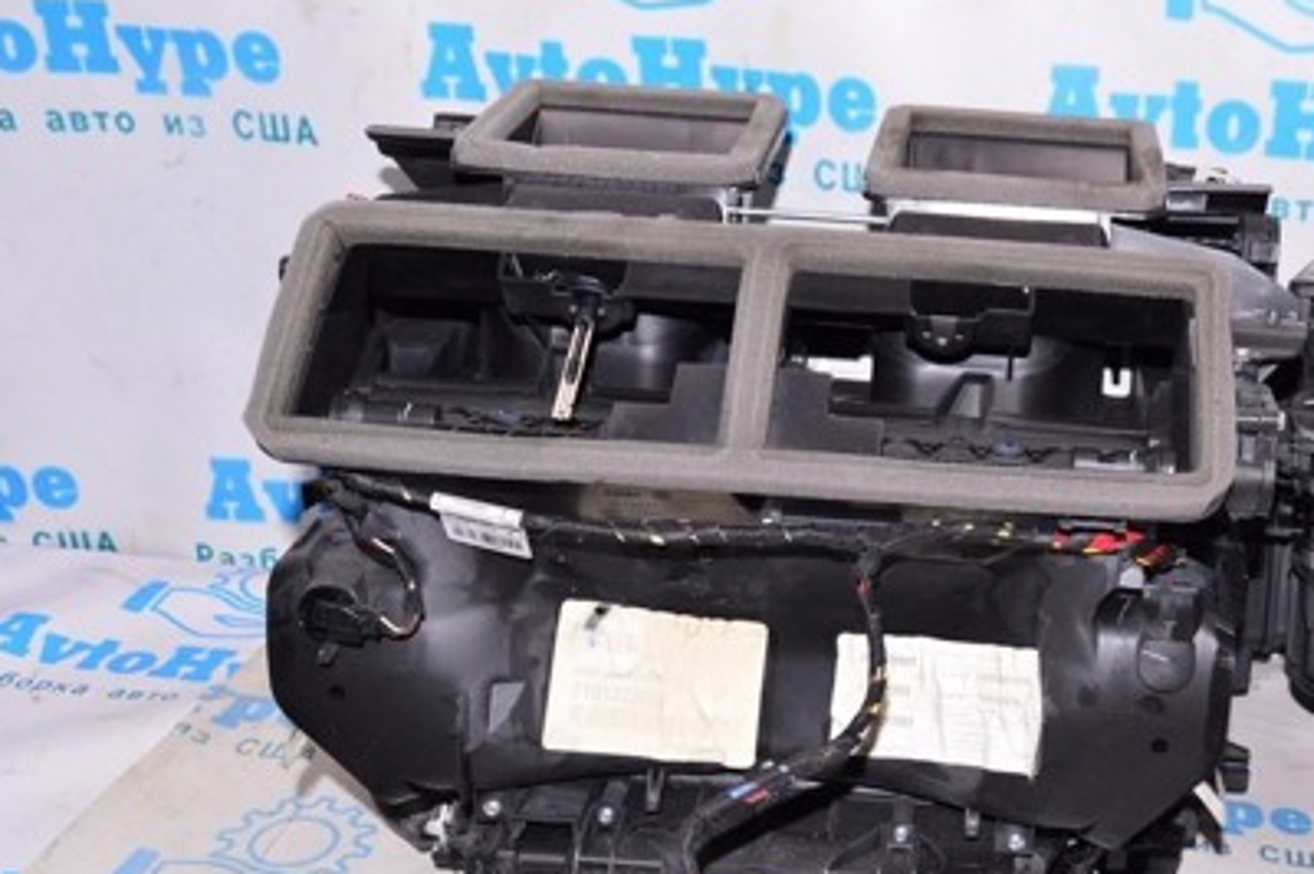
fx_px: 1751
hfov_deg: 39.7
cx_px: 1028
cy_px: 504
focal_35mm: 48
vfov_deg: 28.0
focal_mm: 20
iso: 1600
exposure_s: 1/200
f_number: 8
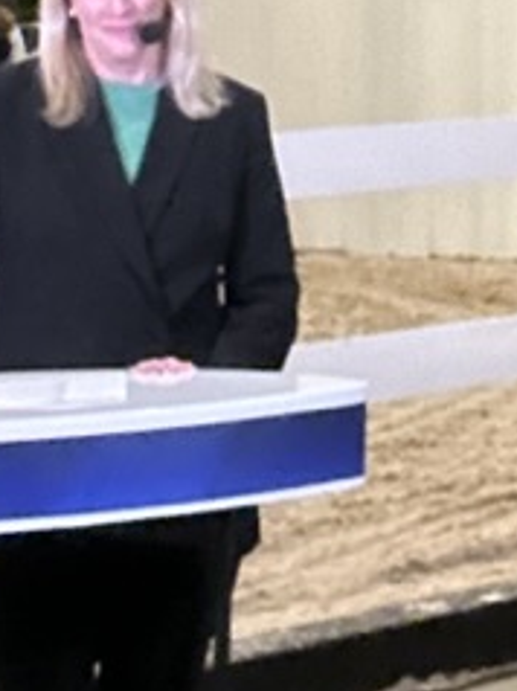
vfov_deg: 13.3
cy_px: -668
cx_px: 748
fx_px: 2573
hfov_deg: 11.1
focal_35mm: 129
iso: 250
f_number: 1.9
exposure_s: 1/34
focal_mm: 2.69
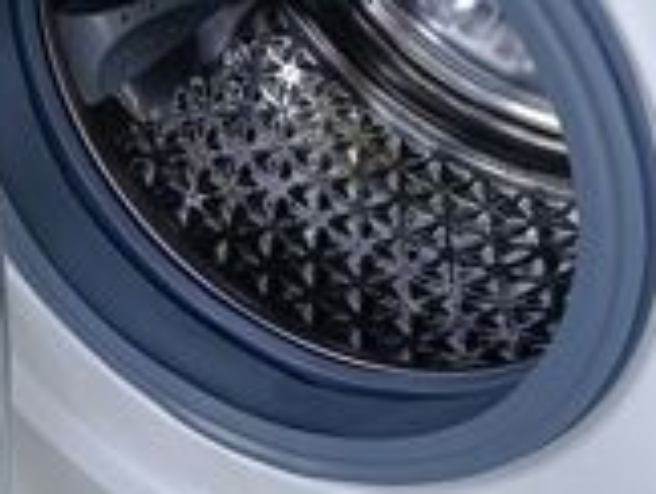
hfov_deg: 28.0
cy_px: 209
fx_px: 1291
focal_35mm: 68
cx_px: 150
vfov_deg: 21.7
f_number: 1.65
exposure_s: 1/50
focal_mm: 6.11
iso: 1192
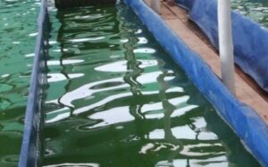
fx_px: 599
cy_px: 87
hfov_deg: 24.5
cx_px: 244
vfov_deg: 15.9
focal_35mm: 82
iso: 100
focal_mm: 6.3
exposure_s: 1/60
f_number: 2.9
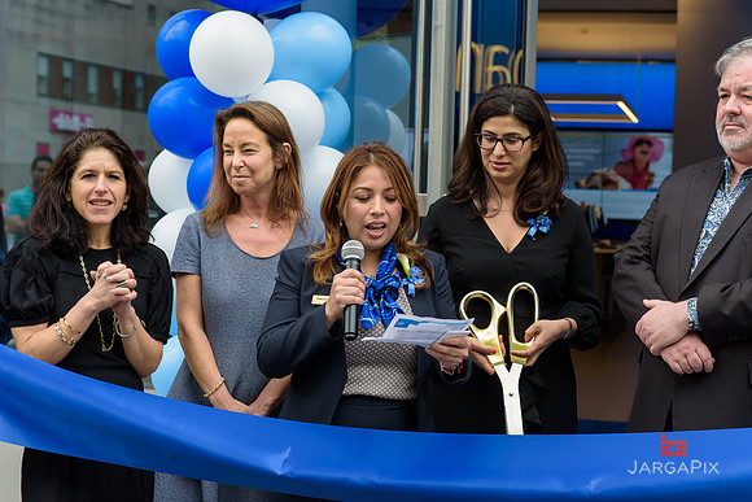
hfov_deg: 28.8
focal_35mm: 70
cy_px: 251
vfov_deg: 19.5
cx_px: 376
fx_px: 1462
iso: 200
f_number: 5
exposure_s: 1/250
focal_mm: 70
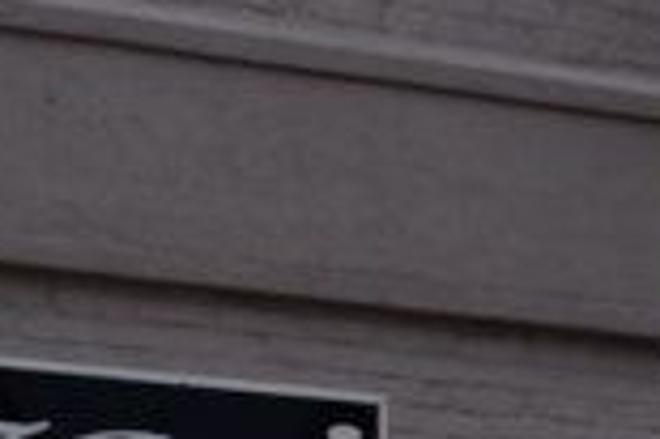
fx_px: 5262
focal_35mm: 287
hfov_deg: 6.9
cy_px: 1279
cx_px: 1469
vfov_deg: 4.6
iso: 200
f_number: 11
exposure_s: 1/640
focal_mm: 29
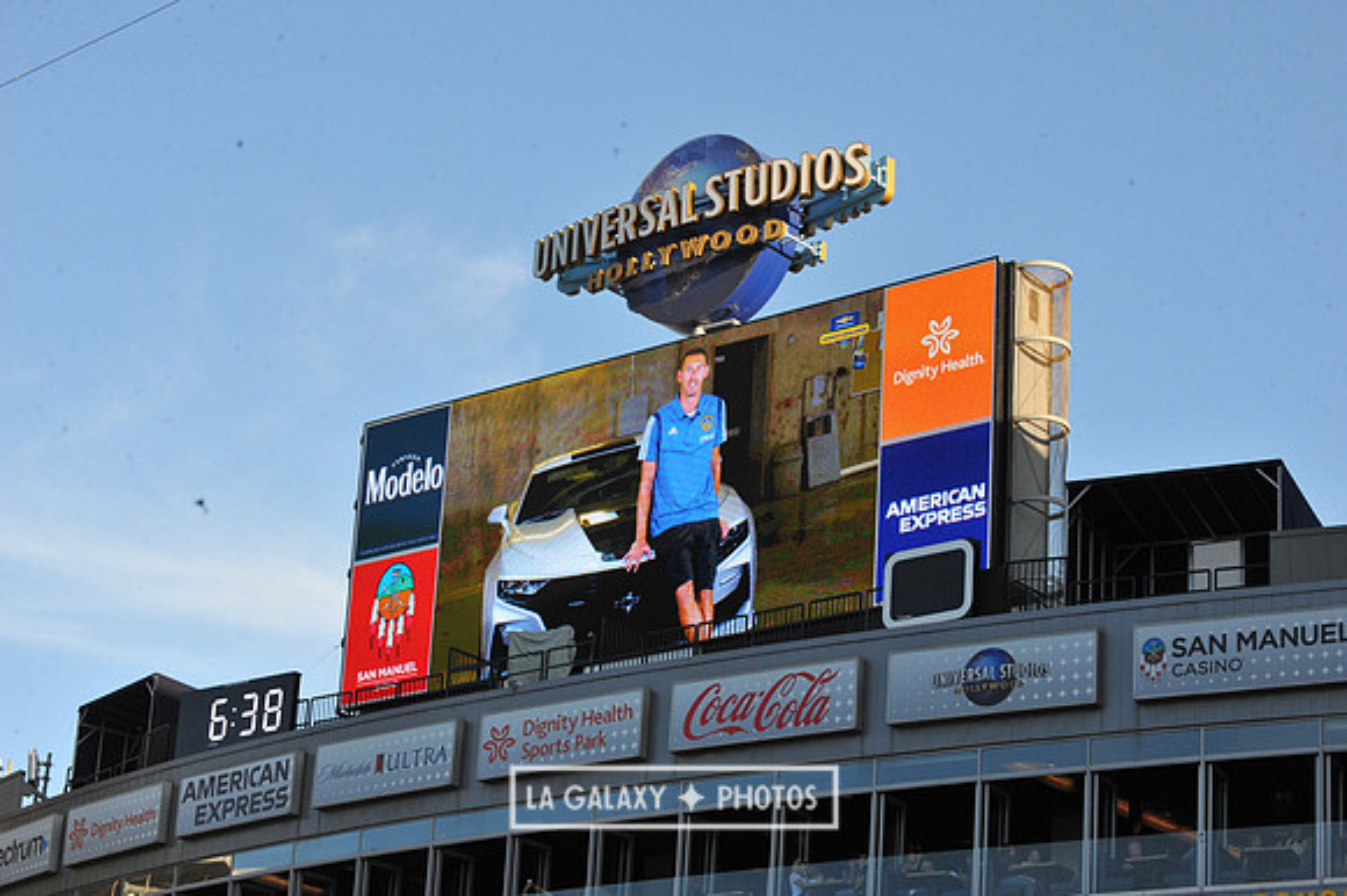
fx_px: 3216
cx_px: 674
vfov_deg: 15.9
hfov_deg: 23.7
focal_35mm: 86
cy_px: 448
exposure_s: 1/800
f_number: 14
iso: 1600
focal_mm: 86
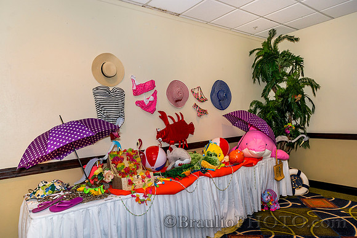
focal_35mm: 24
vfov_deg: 53.2
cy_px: 119
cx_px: 178
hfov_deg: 73.7
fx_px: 238
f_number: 5.6
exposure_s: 1/80
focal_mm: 24
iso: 800
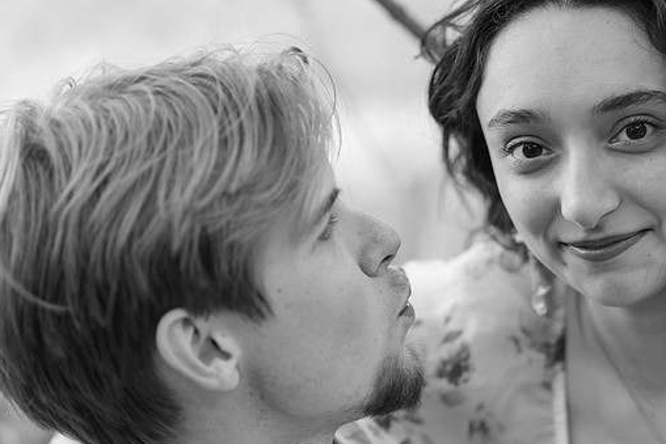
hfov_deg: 21.0
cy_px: 223
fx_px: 1795
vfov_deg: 14.1
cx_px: 355
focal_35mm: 97
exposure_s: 1/160
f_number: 2.5
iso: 800
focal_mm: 85
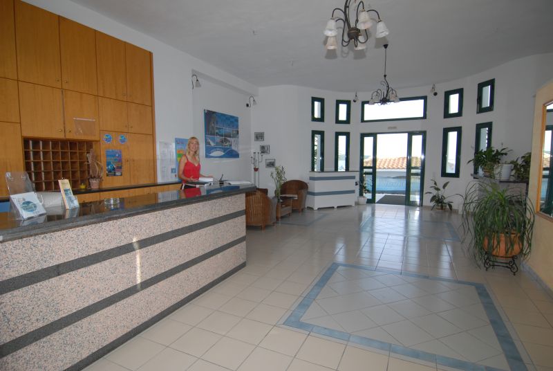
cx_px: 276
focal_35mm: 18
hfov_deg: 89.9
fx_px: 277
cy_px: 186
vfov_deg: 67.6
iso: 200
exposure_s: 1/100
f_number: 5
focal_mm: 12
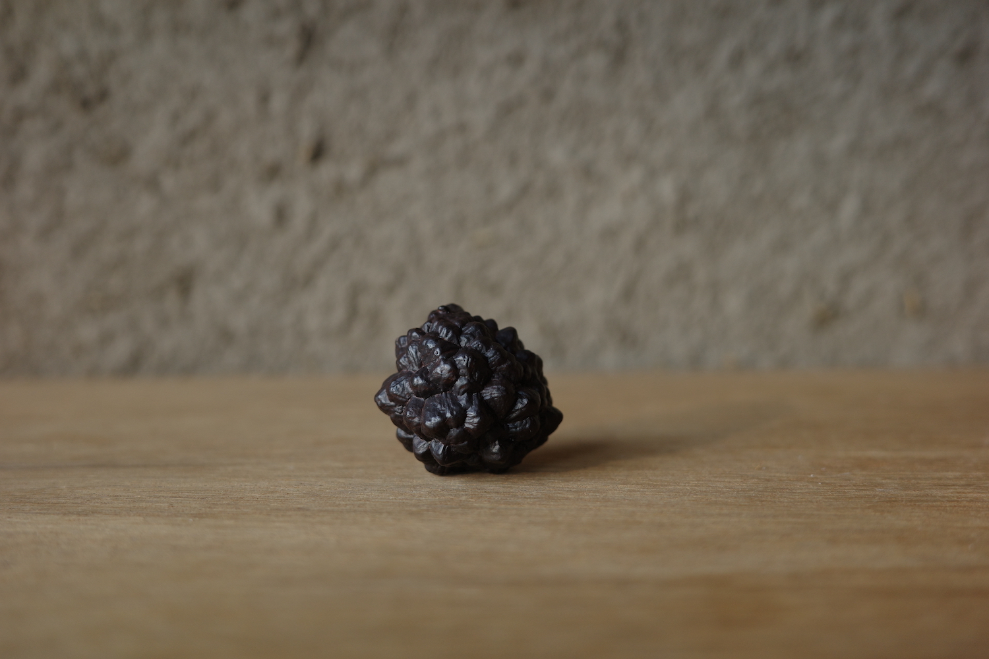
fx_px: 1099
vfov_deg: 33.4
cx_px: 494
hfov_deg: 48.5
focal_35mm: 40
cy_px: 330
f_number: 2.8
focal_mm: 26
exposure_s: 1/125
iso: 200
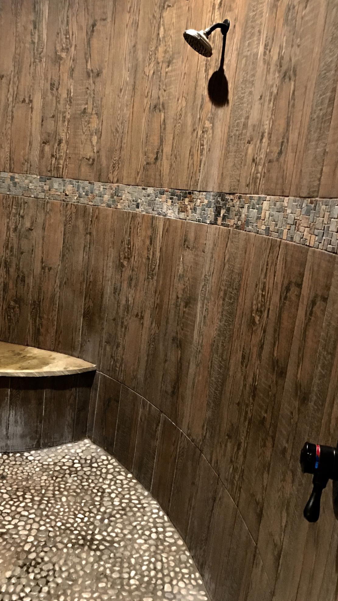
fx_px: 494
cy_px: 303
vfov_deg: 62.6
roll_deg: -5.9
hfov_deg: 37.7
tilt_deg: -12.8
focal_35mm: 31
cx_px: 140
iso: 100
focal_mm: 3.99
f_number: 1.8
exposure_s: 1/4
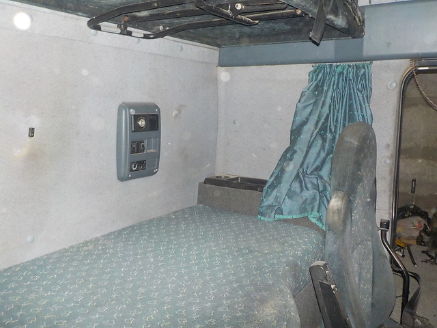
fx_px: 379
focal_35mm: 30
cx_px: 218
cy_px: 164
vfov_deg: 46.8
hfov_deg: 60.0
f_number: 3.3
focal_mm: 4.1
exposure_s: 1/30
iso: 400
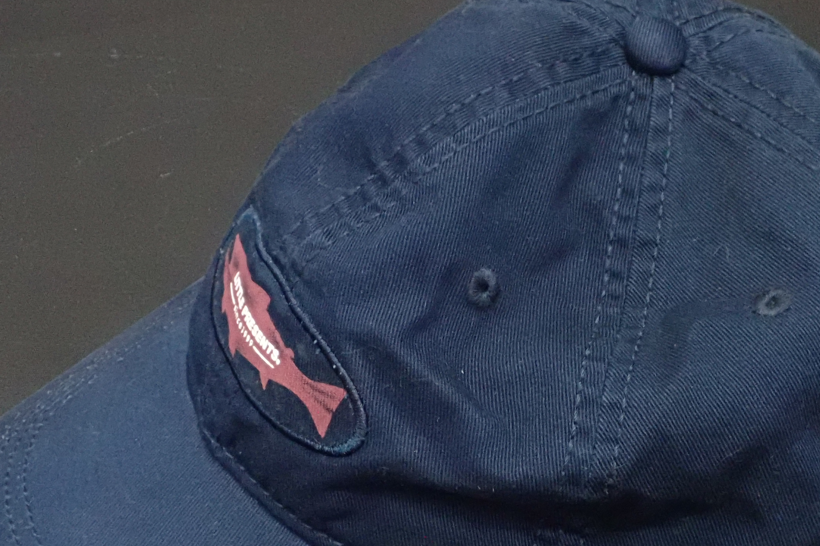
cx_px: 458
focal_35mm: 66
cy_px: 394
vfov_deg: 20.5
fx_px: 1503
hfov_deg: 30.5
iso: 1600
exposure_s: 1/40
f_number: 4
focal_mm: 7.34
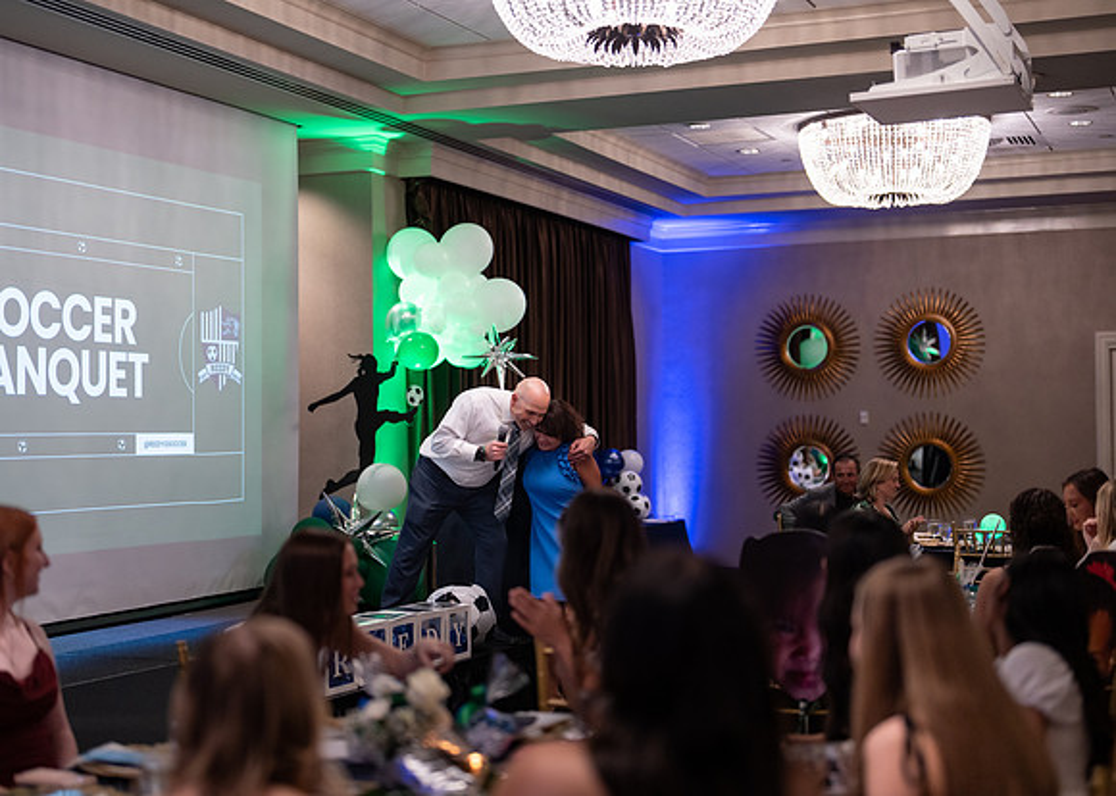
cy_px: 398
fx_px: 1696
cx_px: 558
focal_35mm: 54
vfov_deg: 26.4
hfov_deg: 36.4
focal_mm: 50
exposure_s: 1/400
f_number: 1.2
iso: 1000
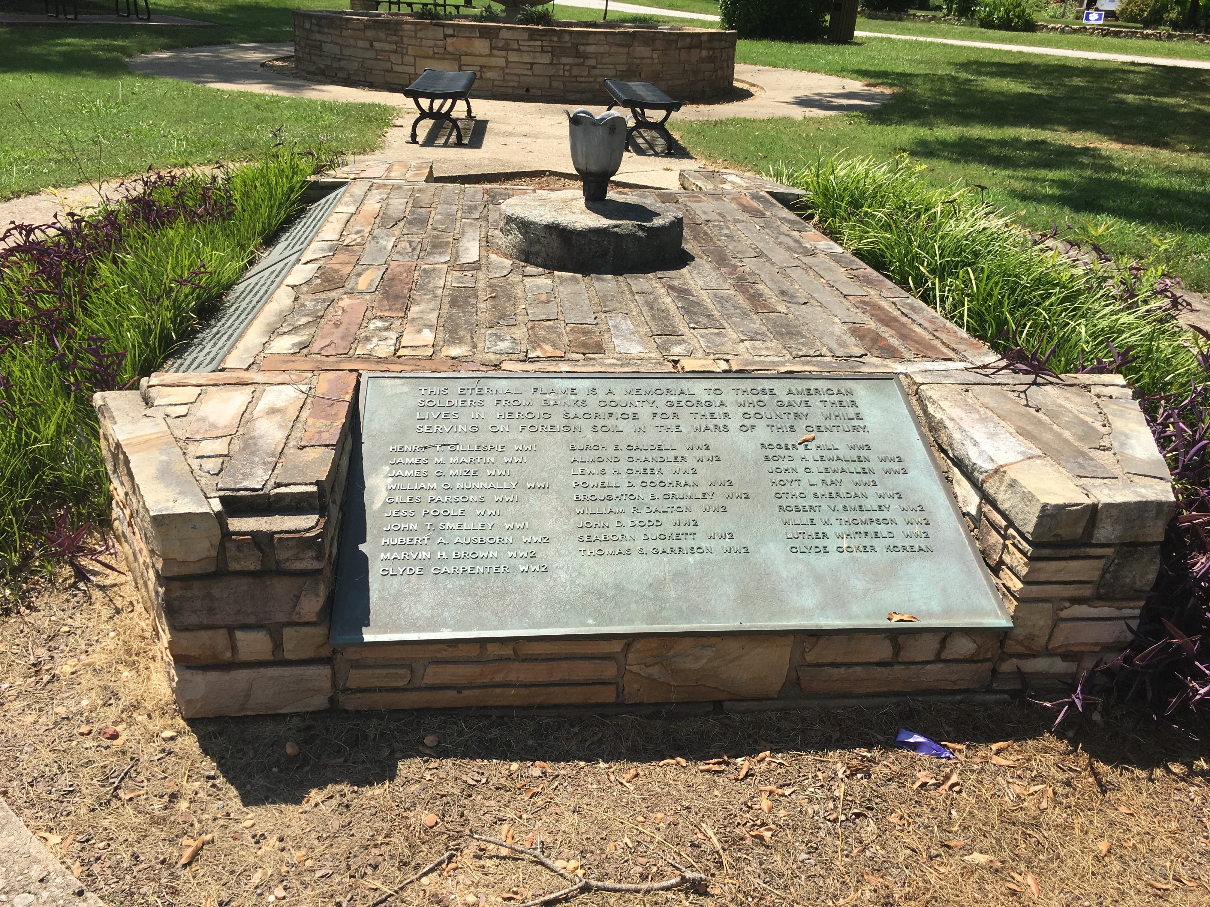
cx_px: 605
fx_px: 1014
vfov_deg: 48.2
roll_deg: -2.1
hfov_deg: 61.7
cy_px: 454
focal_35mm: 29
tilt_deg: -22.1
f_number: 2.2
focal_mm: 4.15
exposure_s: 1/1221
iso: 25
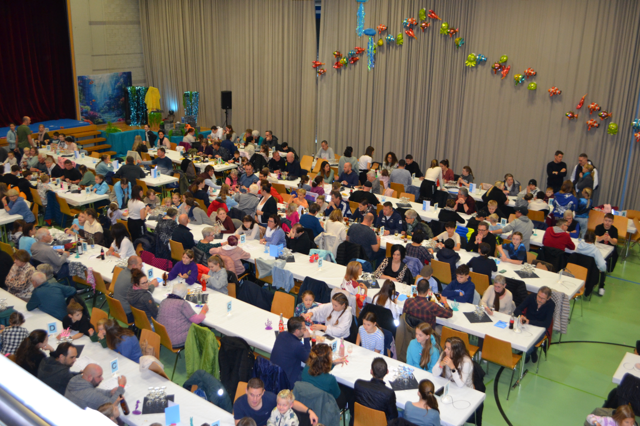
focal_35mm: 33
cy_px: 213
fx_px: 587
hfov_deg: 57.2
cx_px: 320
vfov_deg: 40.0
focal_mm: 22
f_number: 4
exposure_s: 1/60
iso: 1000
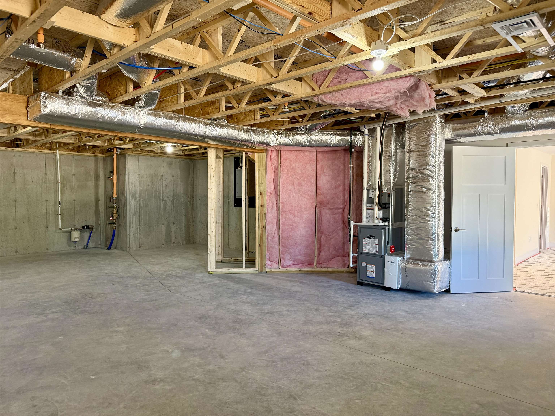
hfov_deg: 71.6
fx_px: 385
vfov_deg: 56.8
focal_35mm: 24
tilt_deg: -1.4
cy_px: 208
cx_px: 278
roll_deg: -0.1
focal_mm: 6.76
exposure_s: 1/60
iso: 250
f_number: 1.78
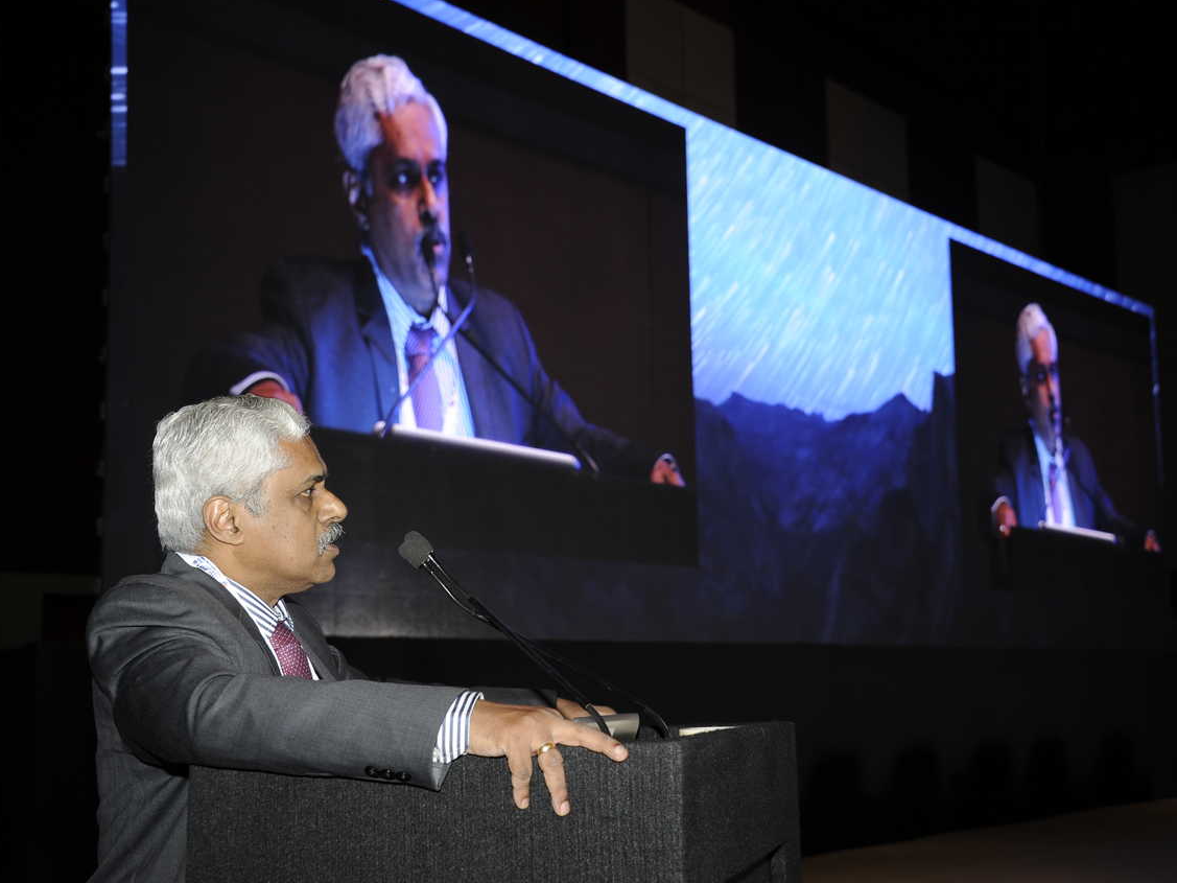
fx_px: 1666
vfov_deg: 29.7
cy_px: 441
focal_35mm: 49
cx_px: 644
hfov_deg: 38.9
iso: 400
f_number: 5.6
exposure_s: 1/40
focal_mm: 45
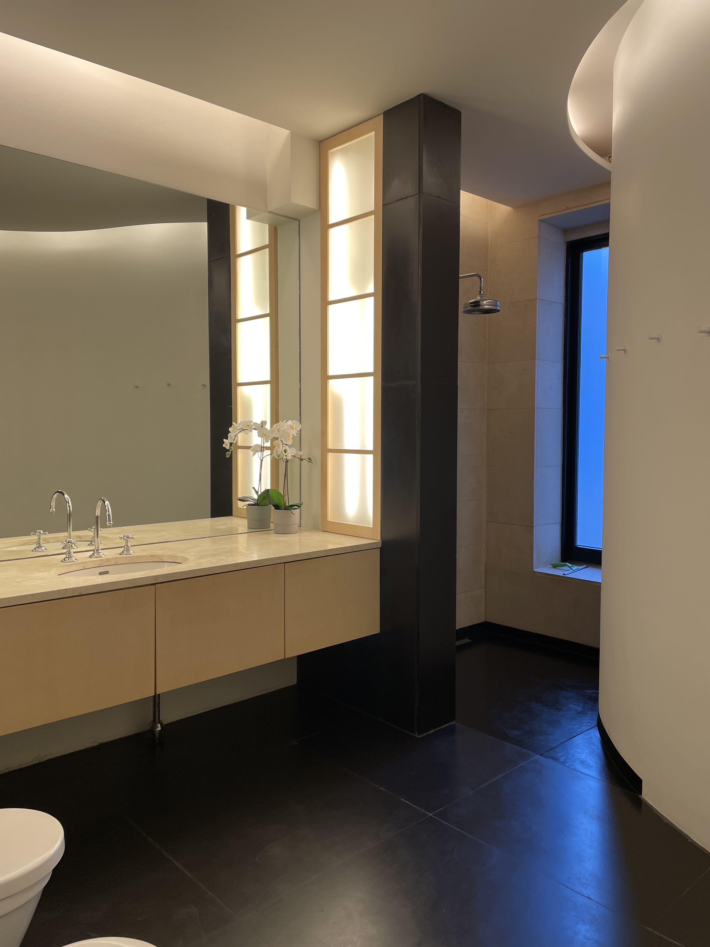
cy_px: 474
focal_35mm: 26
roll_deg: -0.2
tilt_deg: -2.5
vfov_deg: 67.3
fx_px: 711
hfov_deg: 53.1
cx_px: 355
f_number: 1.6
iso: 50
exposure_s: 1/100
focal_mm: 4.2
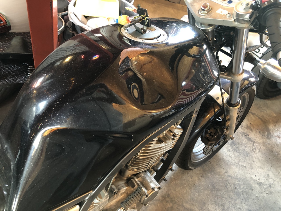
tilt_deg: -49.7
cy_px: 106
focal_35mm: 28
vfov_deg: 49.7
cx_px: 140
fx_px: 227
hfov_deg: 63.4
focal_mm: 3.99
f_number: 1.8
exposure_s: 1/11
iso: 100
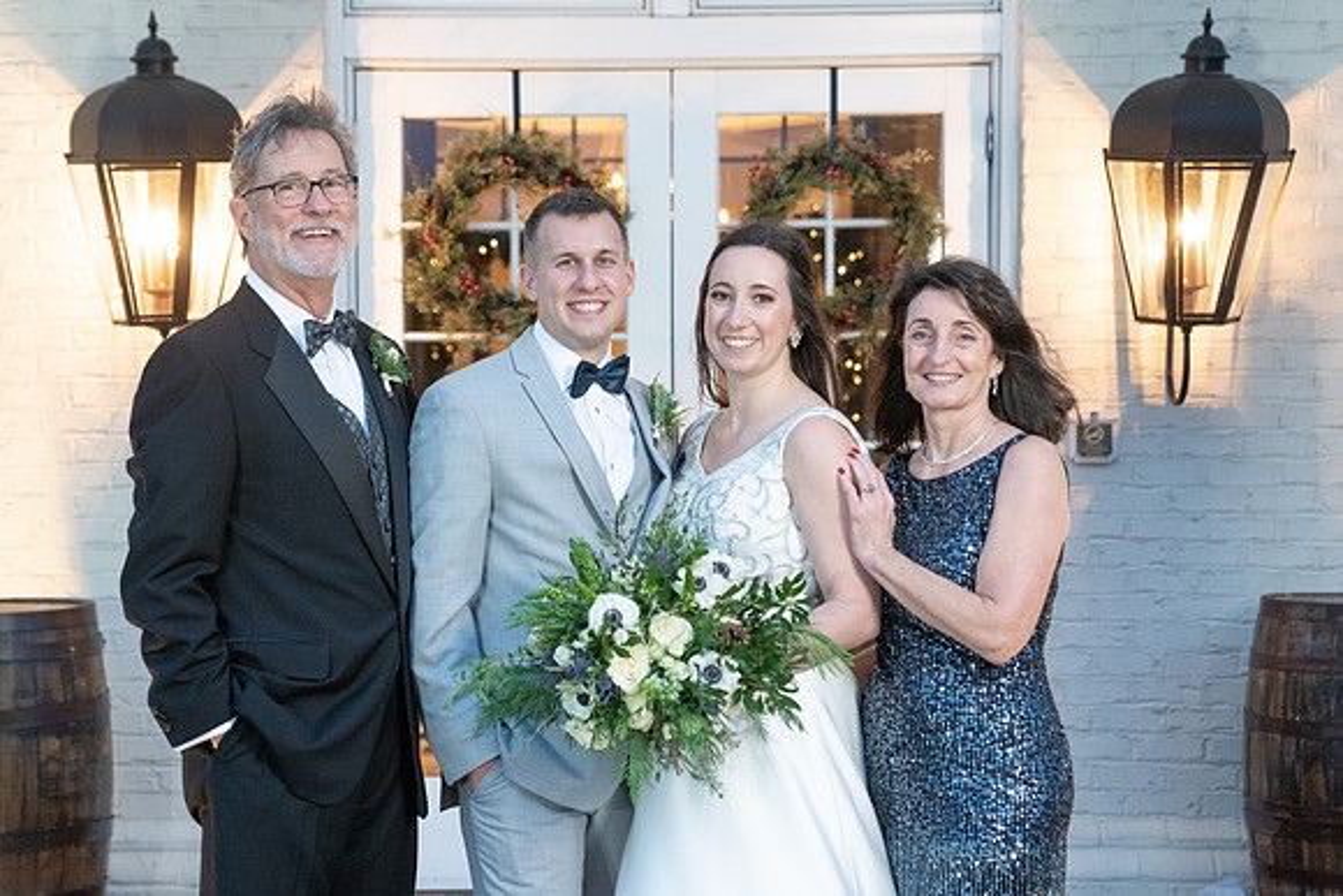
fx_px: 3160
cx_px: 586
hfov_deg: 24.0
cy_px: 489
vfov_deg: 16.1
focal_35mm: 85
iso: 4000
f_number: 4
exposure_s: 1/100
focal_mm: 70
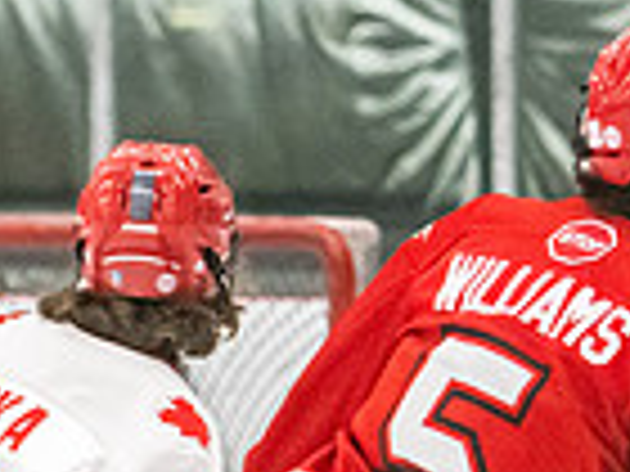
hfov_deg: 3.5
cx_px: 360
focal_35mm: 563
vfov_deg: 2.6
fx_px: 10246
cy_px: 805
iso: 4000
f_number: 2.8
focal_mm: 92
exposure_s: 1/800
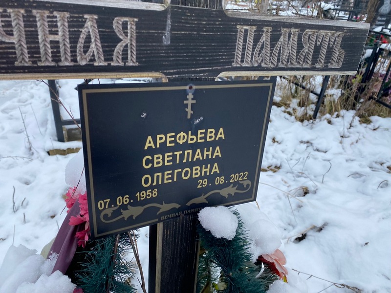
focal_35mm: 26
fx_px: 294
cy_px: 146
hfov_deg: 67.3
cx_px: 196
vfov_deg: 53.1
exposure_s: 1/189
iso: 32
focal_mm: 4.25
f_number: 1.8
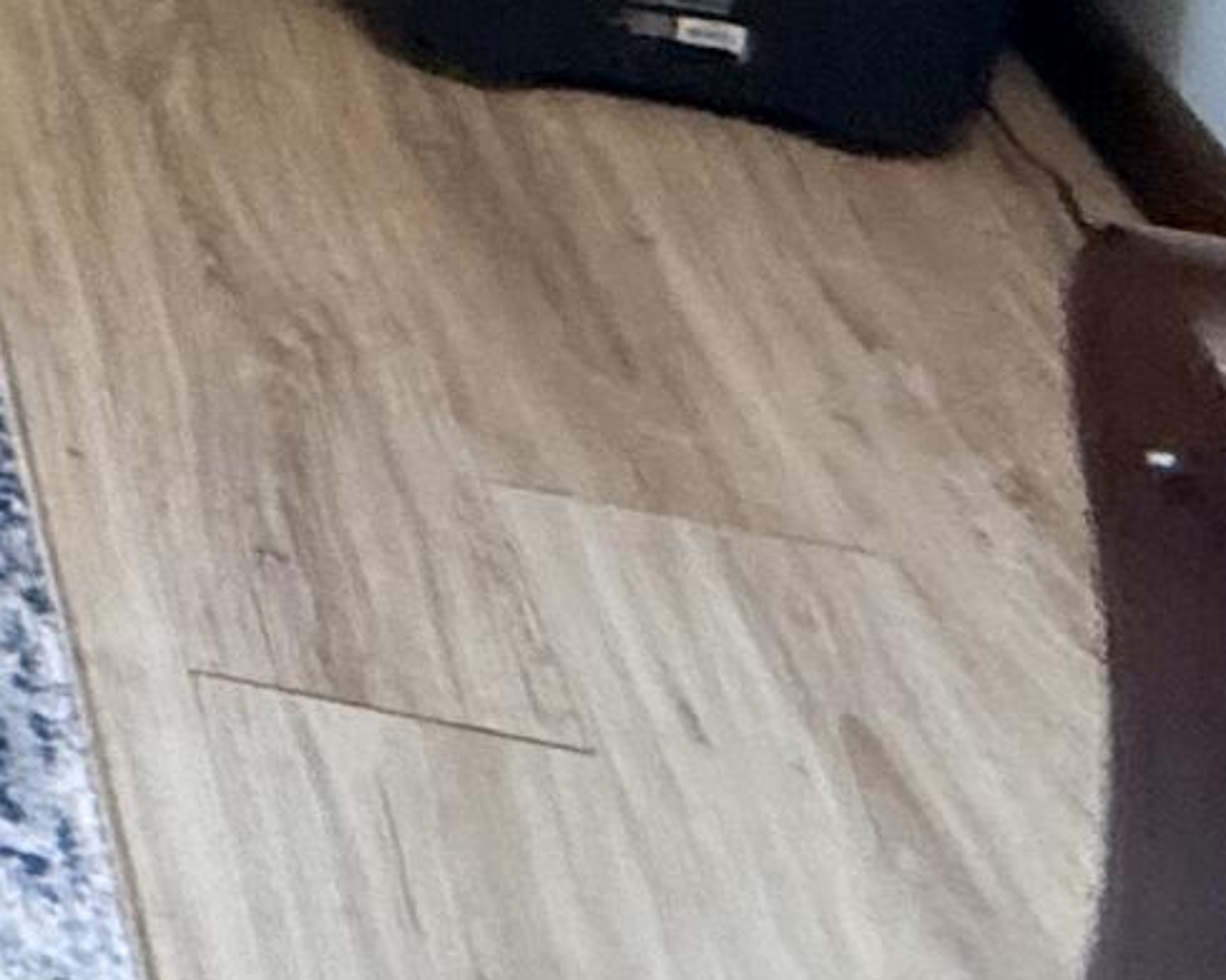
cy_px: -1405
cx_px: -1681
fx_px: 3047
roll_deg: +4.6
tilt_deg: -7.8
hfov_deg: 14.8
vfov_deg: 13.3
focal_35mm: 84
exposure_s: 1/60
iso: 320
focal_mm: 2.22
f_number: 2.2
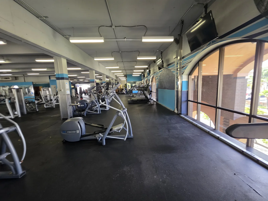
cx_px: 134
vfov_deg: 89.9
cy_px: 100
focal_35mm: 13
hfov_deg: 106.2
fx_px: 101
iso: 250
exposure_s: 1/60
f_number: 1.9
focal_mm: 2.2
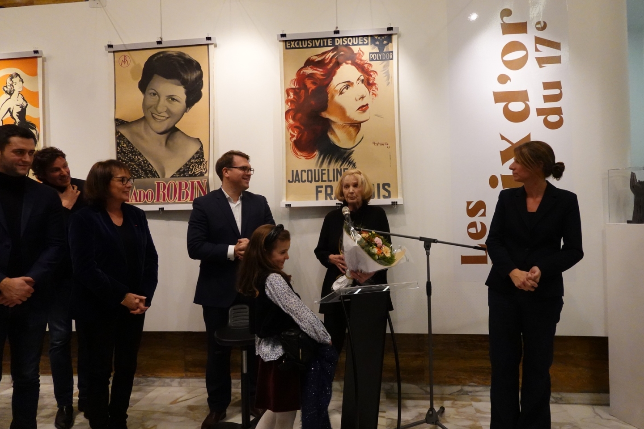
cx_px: 328
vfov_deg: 51.3
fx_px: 447
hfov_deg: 71.5
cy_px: 214
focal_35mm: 25
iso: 2500
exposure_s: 1/250
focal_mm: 9
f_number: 2.8
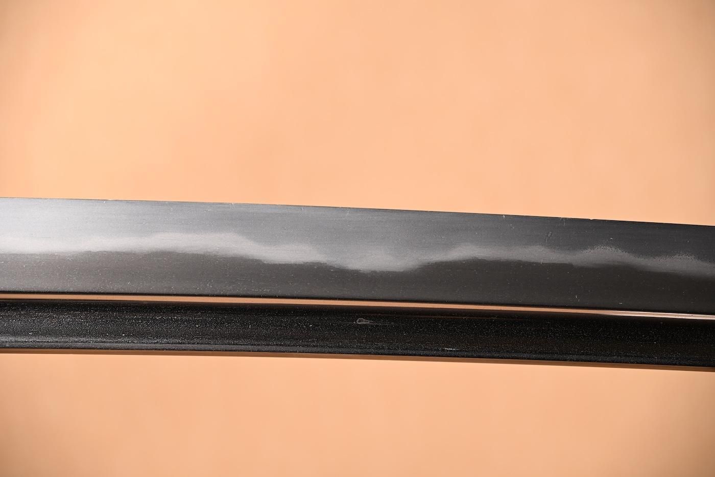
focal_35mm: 128
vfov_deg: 10.8
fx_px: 2532
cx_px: 358
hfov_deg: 16.1
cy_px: 238
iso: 100
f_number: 5.3
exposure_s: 1/2
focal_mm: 85
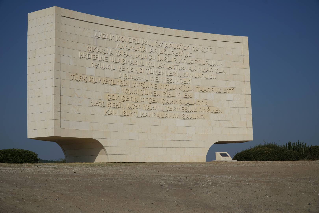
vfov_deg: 23.8
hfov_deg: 35.1
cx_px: 160
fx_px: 505
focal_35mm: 57
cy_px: 106
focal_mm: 38
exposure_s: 1/800
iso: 100
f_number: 9
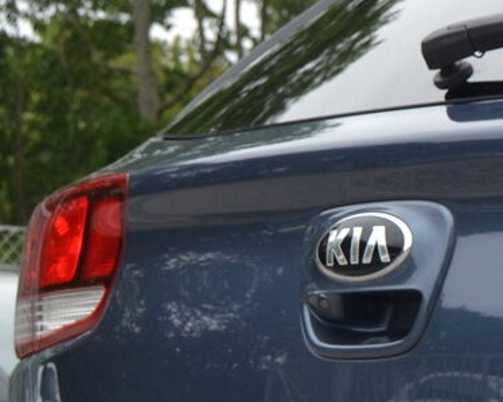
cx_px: 1084
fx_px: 2366
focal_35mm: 159
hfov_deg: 10.8
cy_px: 589
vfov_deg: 9.5
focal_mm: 22
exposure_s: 1/125
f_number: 5.6
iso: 180
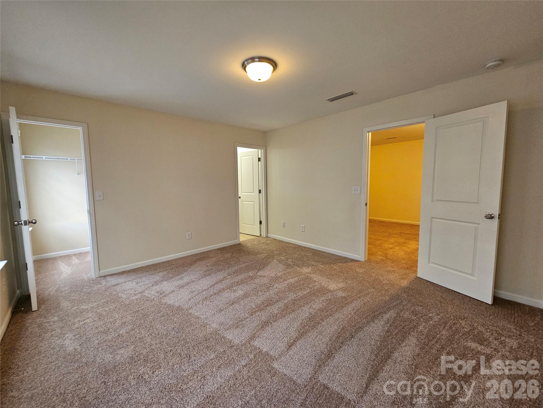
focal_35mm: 13
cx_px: 272
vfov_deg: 89.9
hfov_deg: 106.2
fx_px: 204
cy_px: 204
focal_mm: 2.2
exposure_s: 1/30
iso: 320
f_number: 2.2
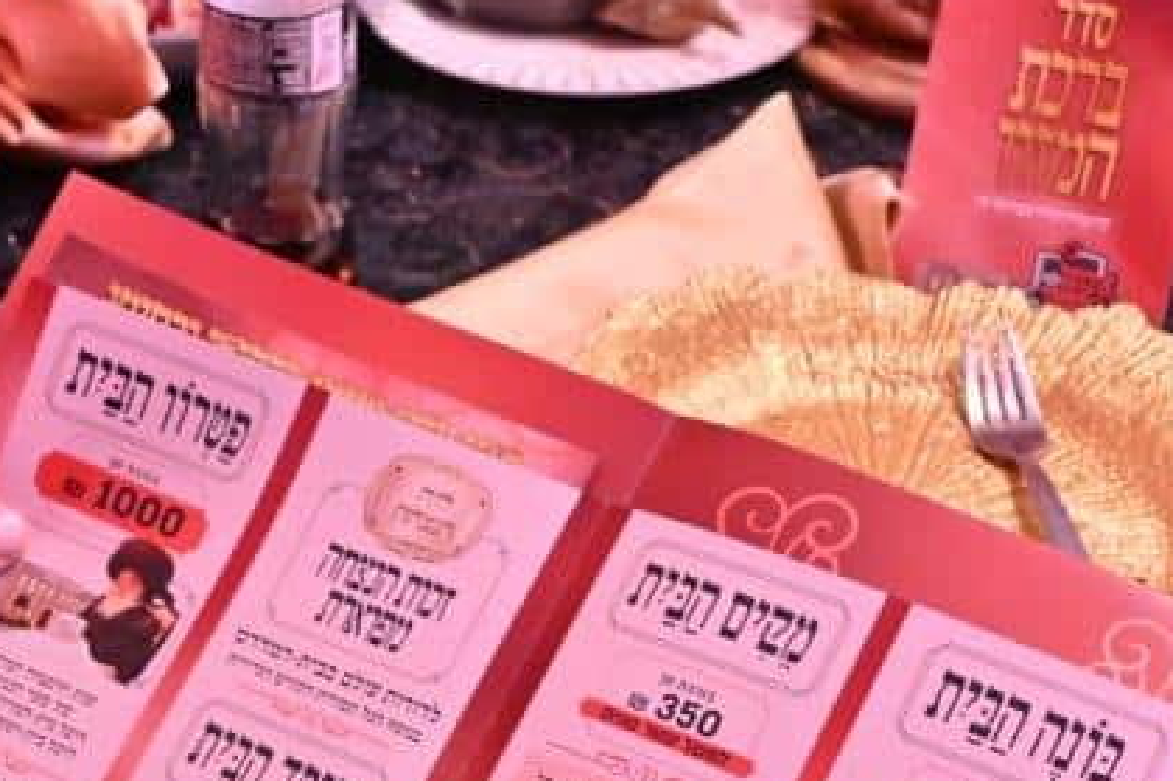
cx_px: 300
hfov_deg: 22.9
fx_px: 2866
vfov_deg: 15.2
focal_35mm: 88
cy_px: 794
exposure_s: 1/200
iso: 1000
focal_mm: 24
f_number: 4
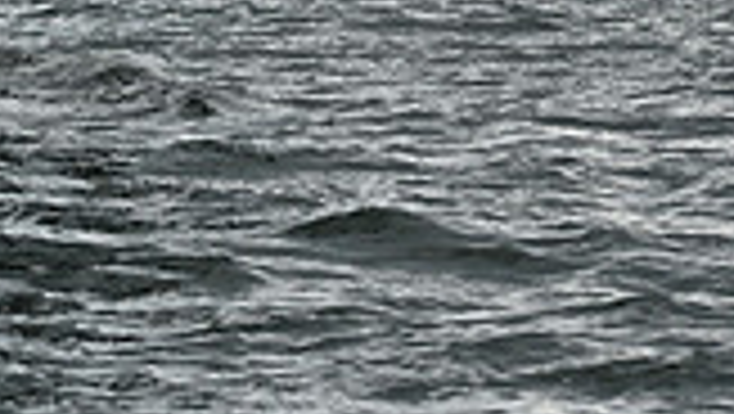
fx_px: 5084
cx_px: -101
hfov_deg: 8.2
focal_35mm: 261
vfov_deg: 4.5
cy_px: -837
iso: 250
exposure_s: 1/640
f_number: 5
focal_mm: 70
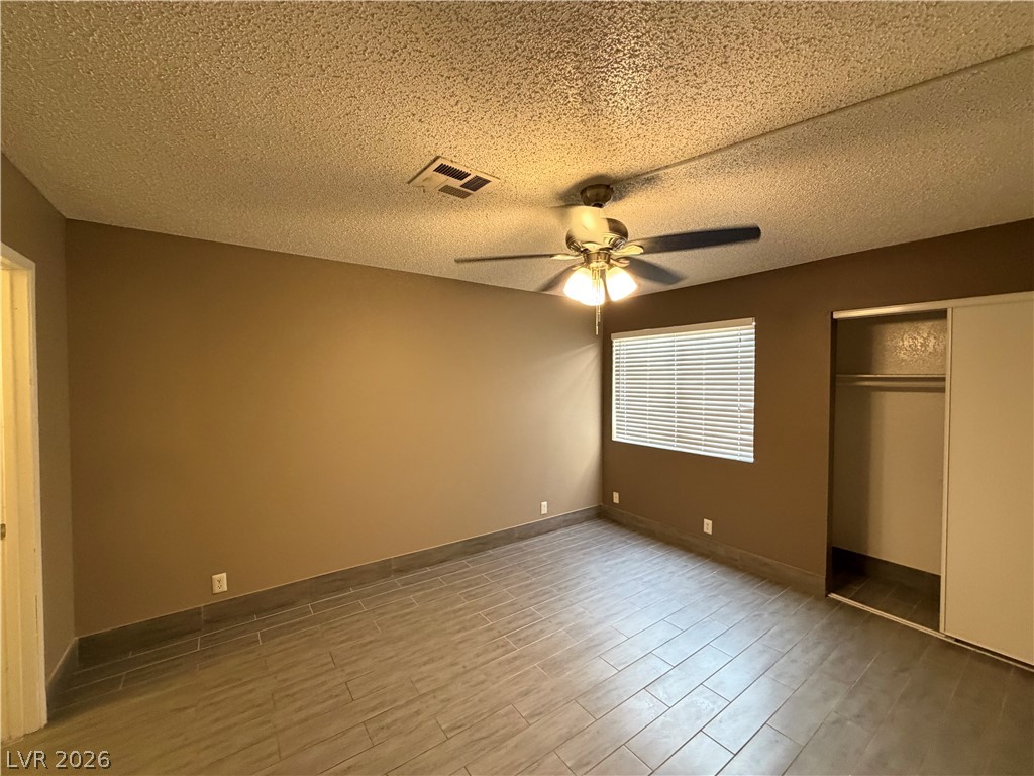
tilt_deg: -2.0
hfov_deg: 102.1
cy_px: 388
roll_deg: +0.3
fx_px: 418
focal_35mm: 14
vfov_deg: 85.7
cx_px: 517
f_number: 2.2
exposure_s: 1/60
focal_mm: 2.22
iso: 400
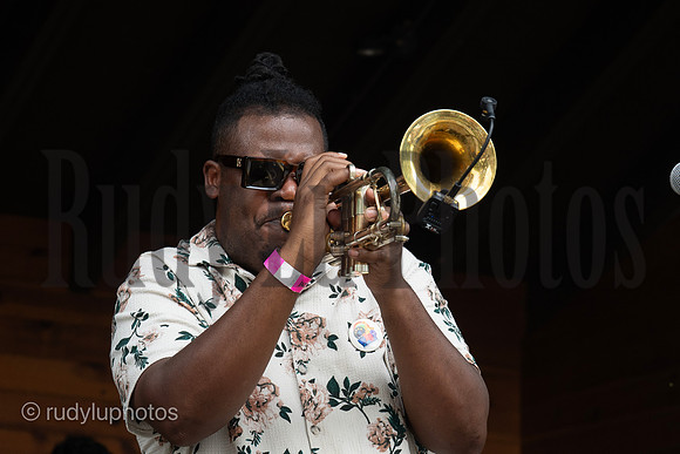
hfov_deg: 14.9
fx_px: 2607
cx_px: 340
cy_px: 227
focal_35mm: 138
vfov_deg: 9.9
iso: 800
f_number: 6.3
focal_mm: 92
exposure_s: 1/500
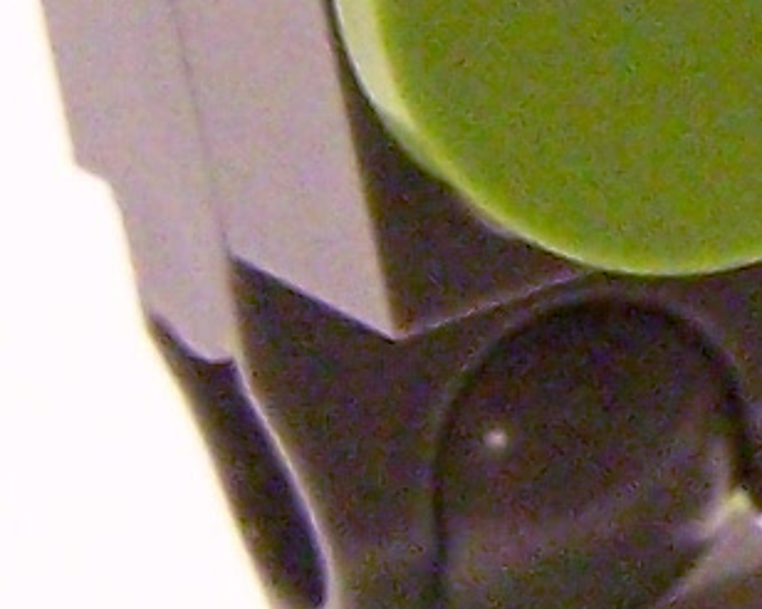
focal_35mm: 327
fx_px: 7370
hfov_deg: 5.5
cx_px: 2288
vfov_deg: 4.7
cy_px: -201
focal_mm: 6.7
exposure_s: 1/10
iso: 400
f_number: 2.8
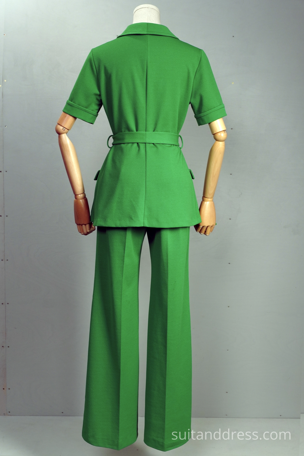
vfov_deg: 41.1
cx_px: 152
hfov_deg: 28.1
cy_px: 228
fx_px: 608
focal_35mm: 48
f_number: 6.3
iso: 400
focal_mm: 32
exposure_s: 1/50
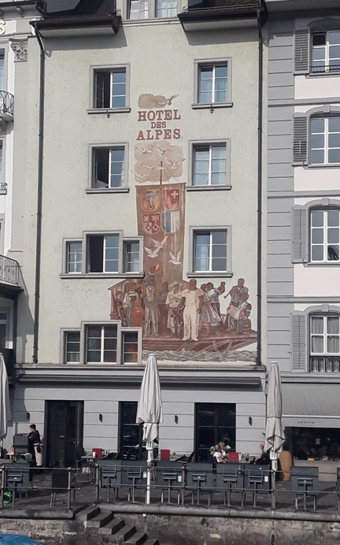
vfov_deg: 55.2
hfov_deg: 36.3
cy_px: 302
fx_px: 519
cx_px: 172
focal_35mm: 35
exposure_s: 1/3257
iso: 40
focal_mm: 2.9
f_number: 1.9
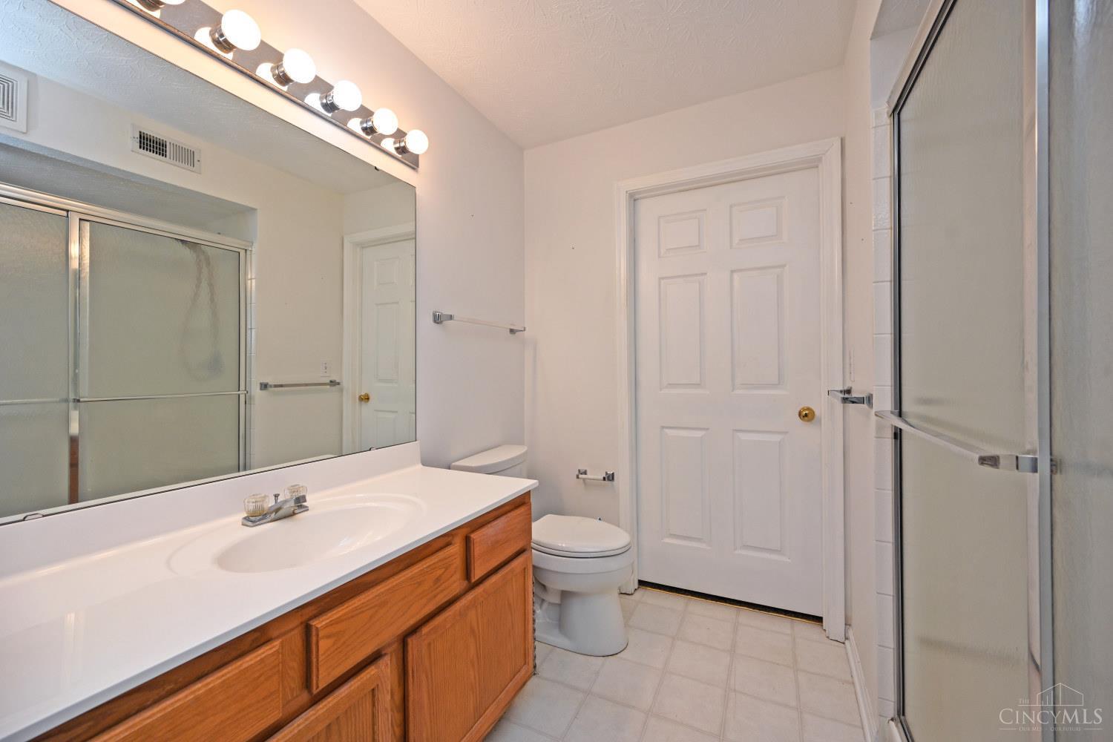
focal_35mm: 14
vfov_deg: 81.2
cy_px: 371
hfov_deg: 104.3
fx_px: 433
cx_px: 556
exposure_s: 1/100
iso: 200
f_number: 5.6
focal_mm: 14
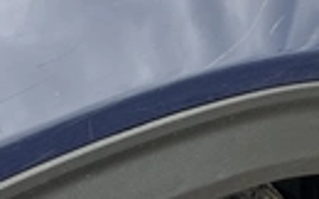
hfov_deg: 24.0
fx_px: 738
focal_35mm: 85
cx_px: 260
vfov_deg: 15.3
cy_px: 66
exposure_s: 1/595
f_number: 1.6
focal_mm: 5.1
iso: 50
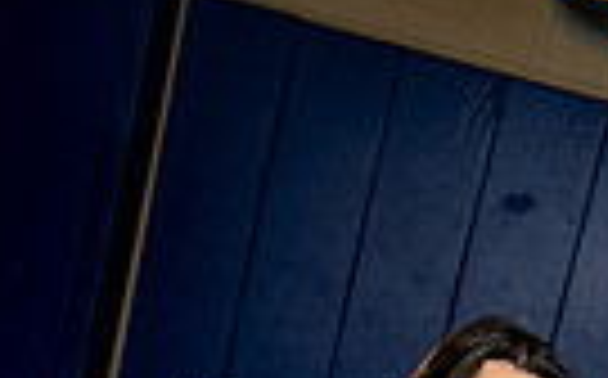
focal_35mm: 112
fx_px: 1854
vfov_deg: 10.0
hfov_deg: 18.6
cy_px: 950
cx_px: 410
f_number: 4
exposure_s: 1/250
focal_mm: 33
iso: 160
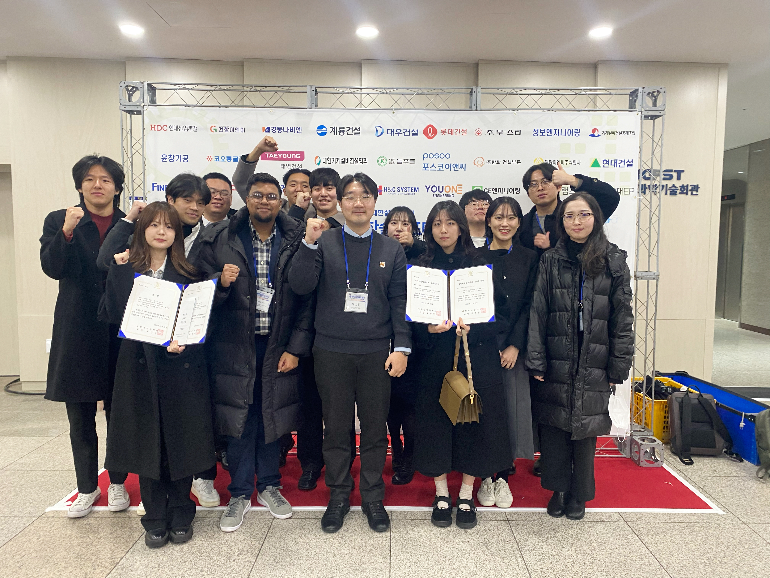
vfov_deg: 53.1
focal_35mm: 26
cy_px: 289
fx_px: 578
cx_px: 385
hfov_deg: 67.3
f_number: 1.8
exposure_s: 1/60
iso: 125
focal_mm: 4.25
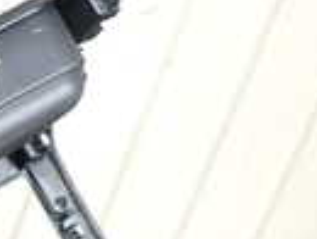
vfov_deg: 12.3
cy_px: 368
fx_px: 1055
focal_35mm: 115
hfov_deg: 13.7
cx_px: -378
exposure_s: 1/60
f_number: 2
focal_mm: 4.5
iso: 100
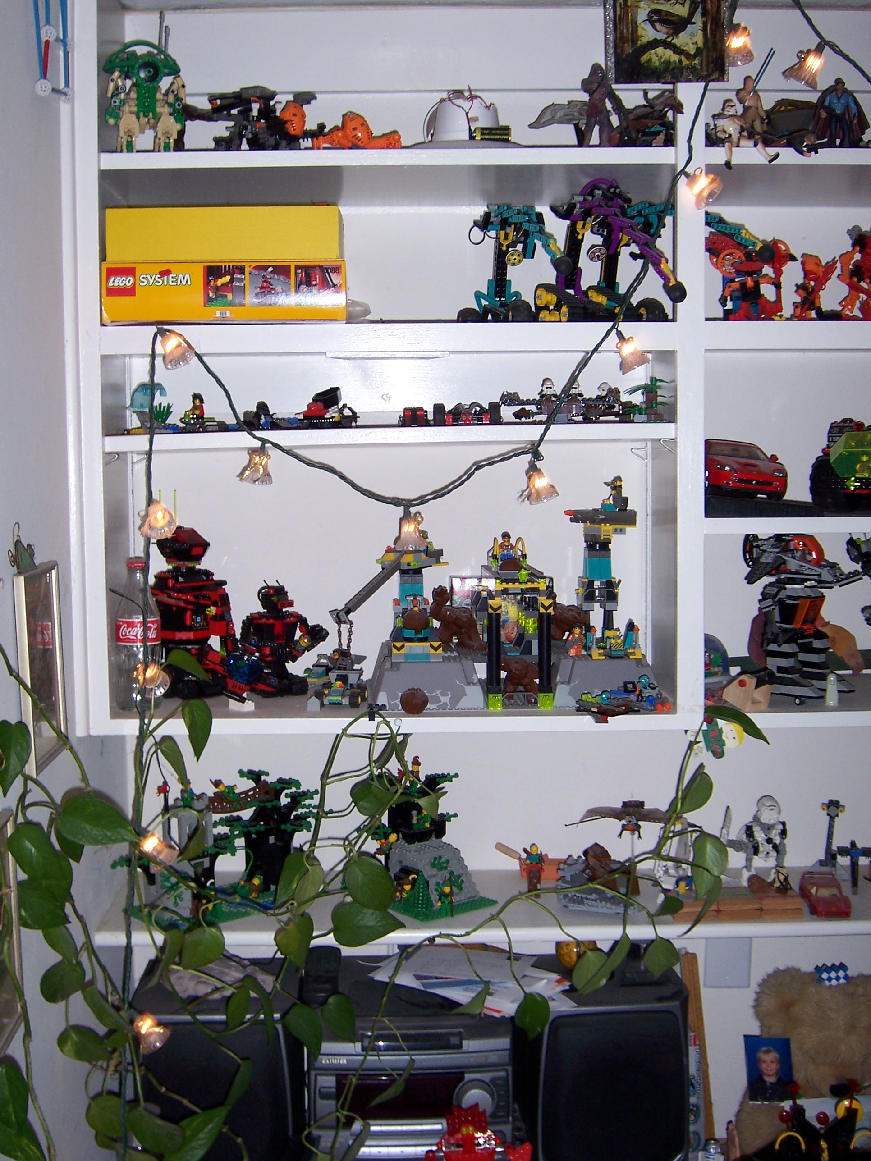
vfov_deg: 42.1
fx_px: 1510
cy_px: 580
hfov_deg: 32.2
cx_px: 436
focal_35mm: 45
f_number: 3.2
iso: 80
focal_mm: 7.7
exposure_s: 1/60
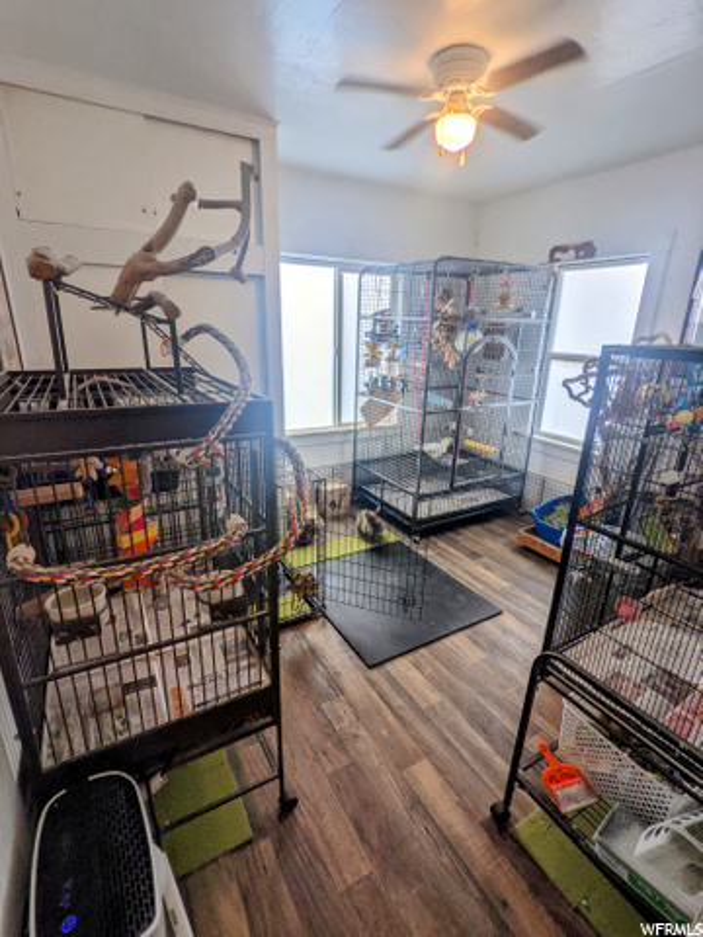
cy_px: 468
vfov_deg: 94.5
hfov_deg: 78.1
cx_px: 352
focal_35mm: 16
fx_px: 433
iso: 52
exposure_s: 1/120
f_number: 2.2
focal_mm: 2.22
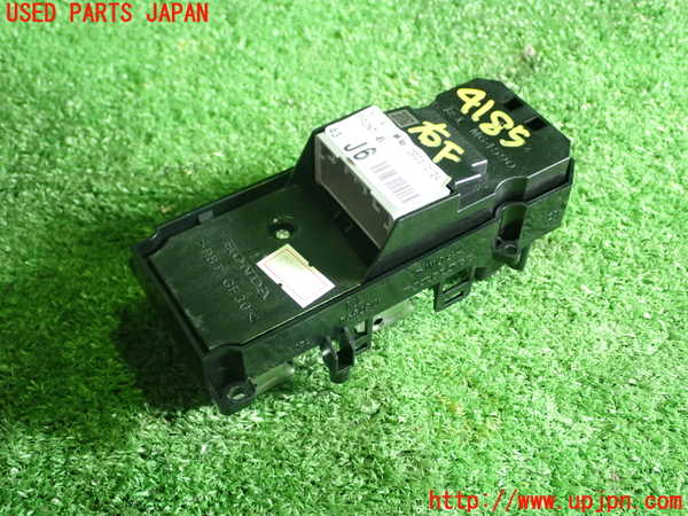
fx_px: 875
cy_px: 258
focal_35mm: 44
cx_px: 344
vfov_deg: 32.9
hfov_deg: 42.9
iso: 800
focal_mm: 7.84
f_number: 2.9
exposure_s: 1/40
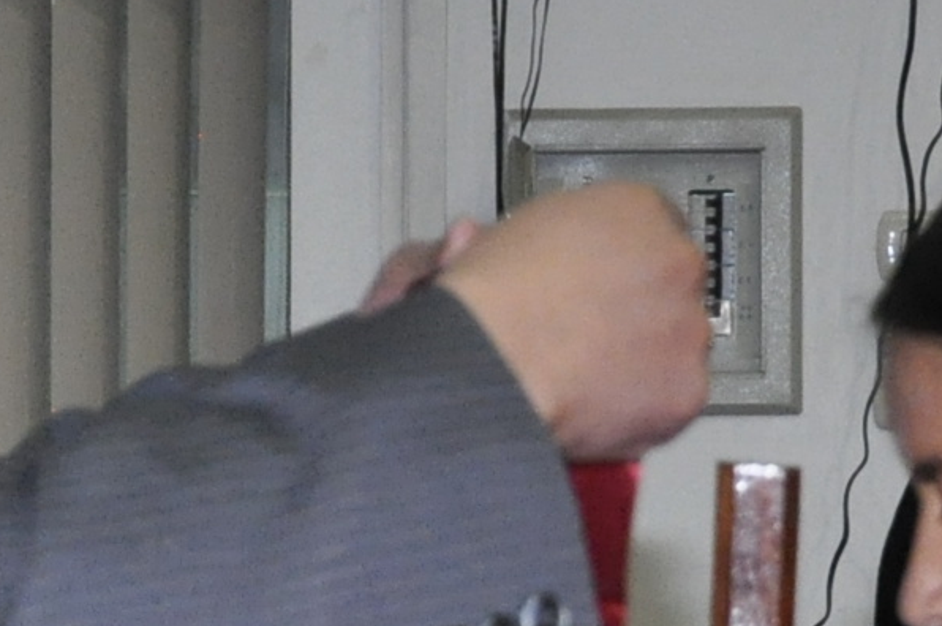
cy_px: 988
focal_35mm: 275
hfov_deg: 7.5
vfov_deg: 4.9
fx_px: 7188
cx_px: 413
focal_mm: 34
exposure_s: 1/60
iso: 1600
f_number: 6.3
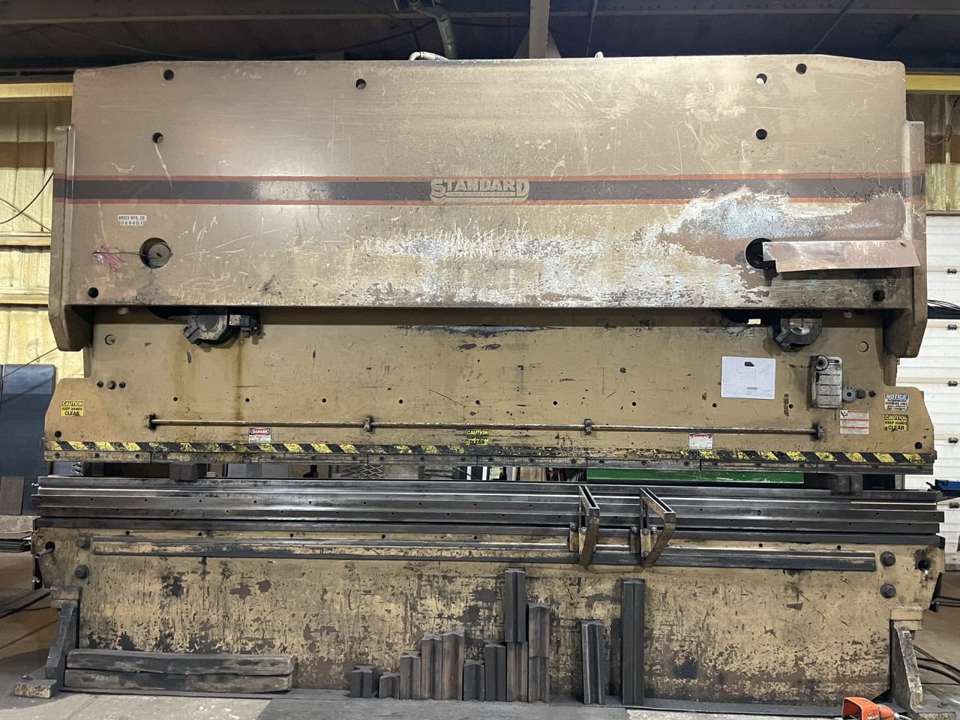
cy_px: 360
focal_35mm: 26
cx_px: 480
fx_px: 721
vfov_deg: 53.1
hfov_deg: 67.3
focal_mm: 4.2
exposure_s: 1/60
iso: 400
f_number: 1.6
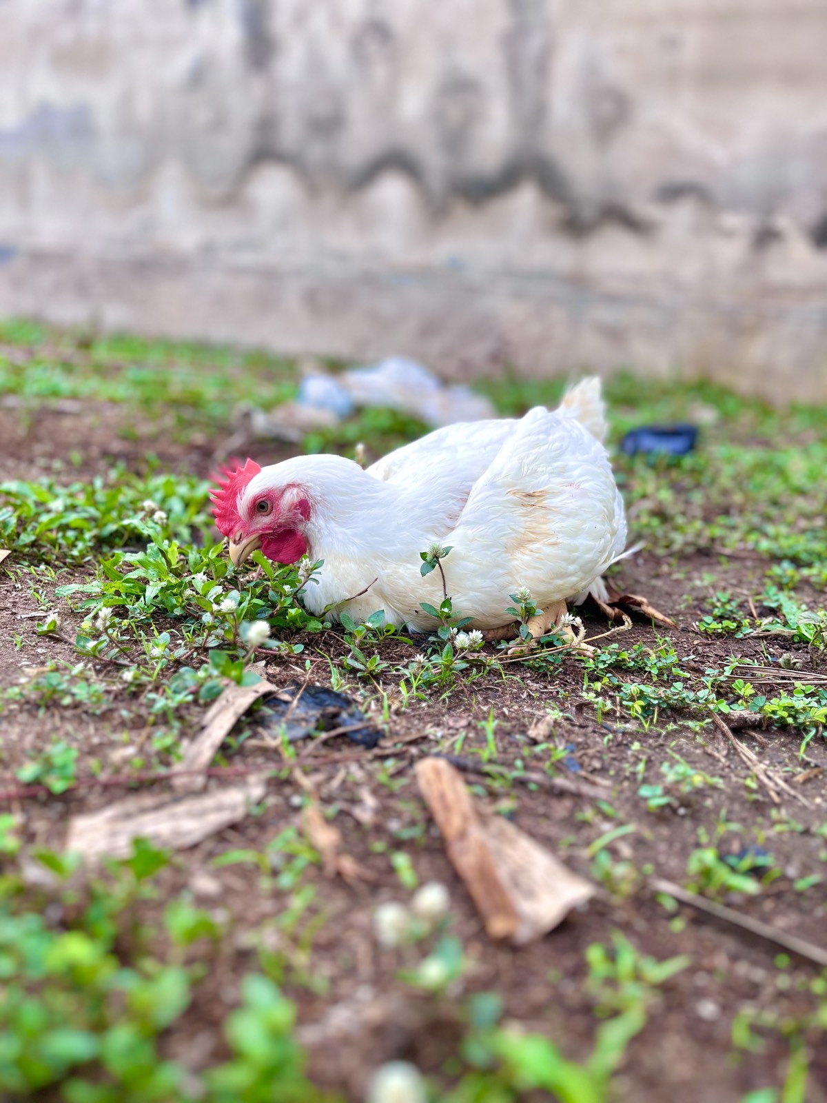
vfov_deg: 67.3
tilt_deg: -16.8
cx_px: 414
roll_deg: -5.2
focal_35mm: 26
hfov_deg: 53.1
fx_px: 828
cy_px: 552
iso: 40
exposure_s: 1/122
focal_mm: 5.1
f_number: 1.6
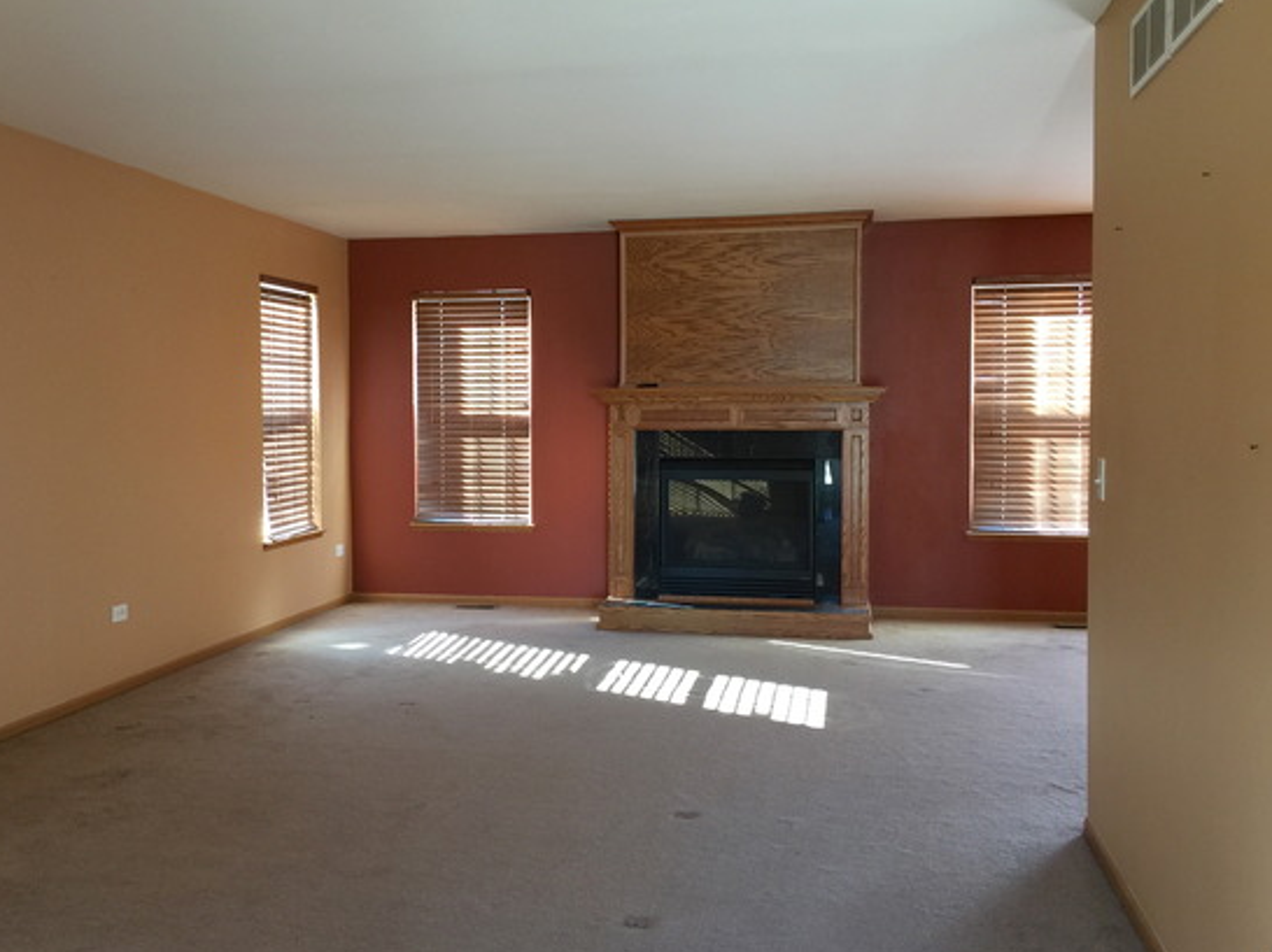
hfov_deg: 53.9
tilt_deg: -2.5
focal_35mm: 34
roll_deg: -0.1
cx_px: 568
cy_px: 461
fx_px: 1249
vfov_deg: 41.8
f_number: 2.2
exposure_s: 1/15
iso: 50
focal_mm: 4.15
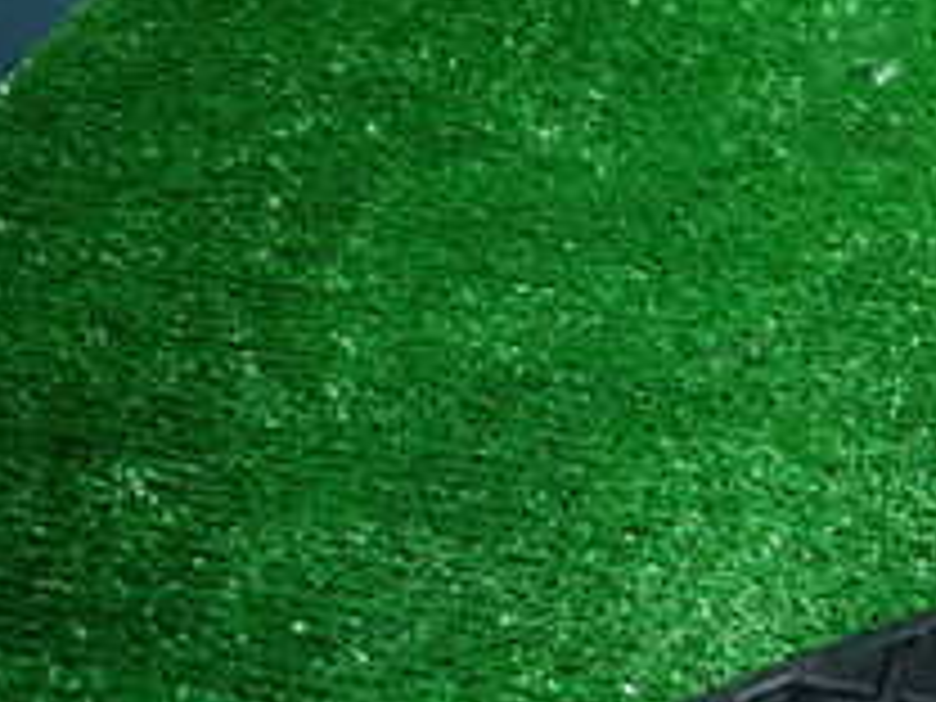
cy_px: 387
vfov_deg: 20.4
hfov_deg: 22.9
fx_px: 1947
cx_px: 1328
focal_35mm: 72
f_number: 2
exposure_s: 1/30
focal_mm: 4.5
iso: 250
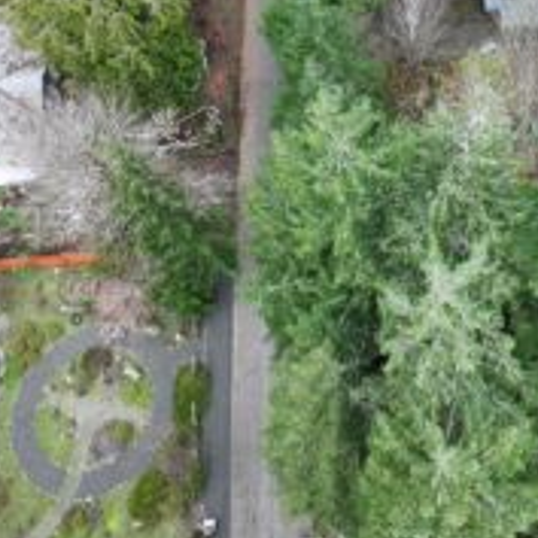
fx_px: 844
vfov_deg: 34.5
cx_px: 492
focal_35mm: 48
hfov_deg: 33.4
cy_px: 128
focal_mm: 12.29
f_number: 2.8
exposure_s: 1/240
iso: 100
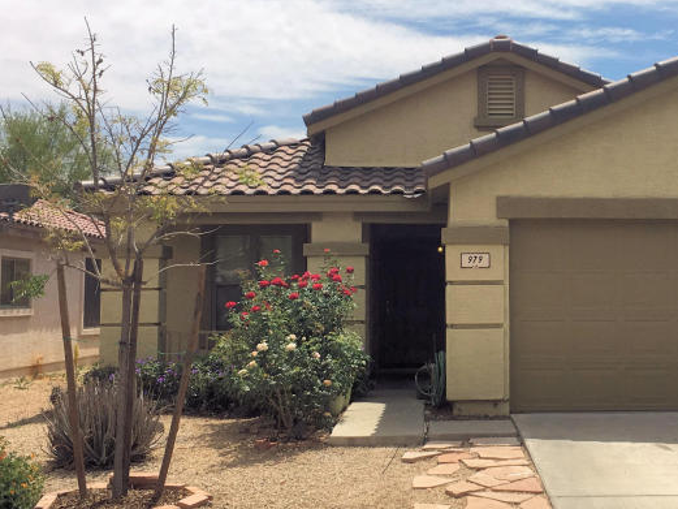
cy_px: 228
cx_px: 489
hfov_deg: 33.3
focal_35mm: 57
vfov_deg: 25.7
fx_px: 1117
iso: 25
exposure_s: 1/2404
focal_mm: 4.15
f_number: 2.2
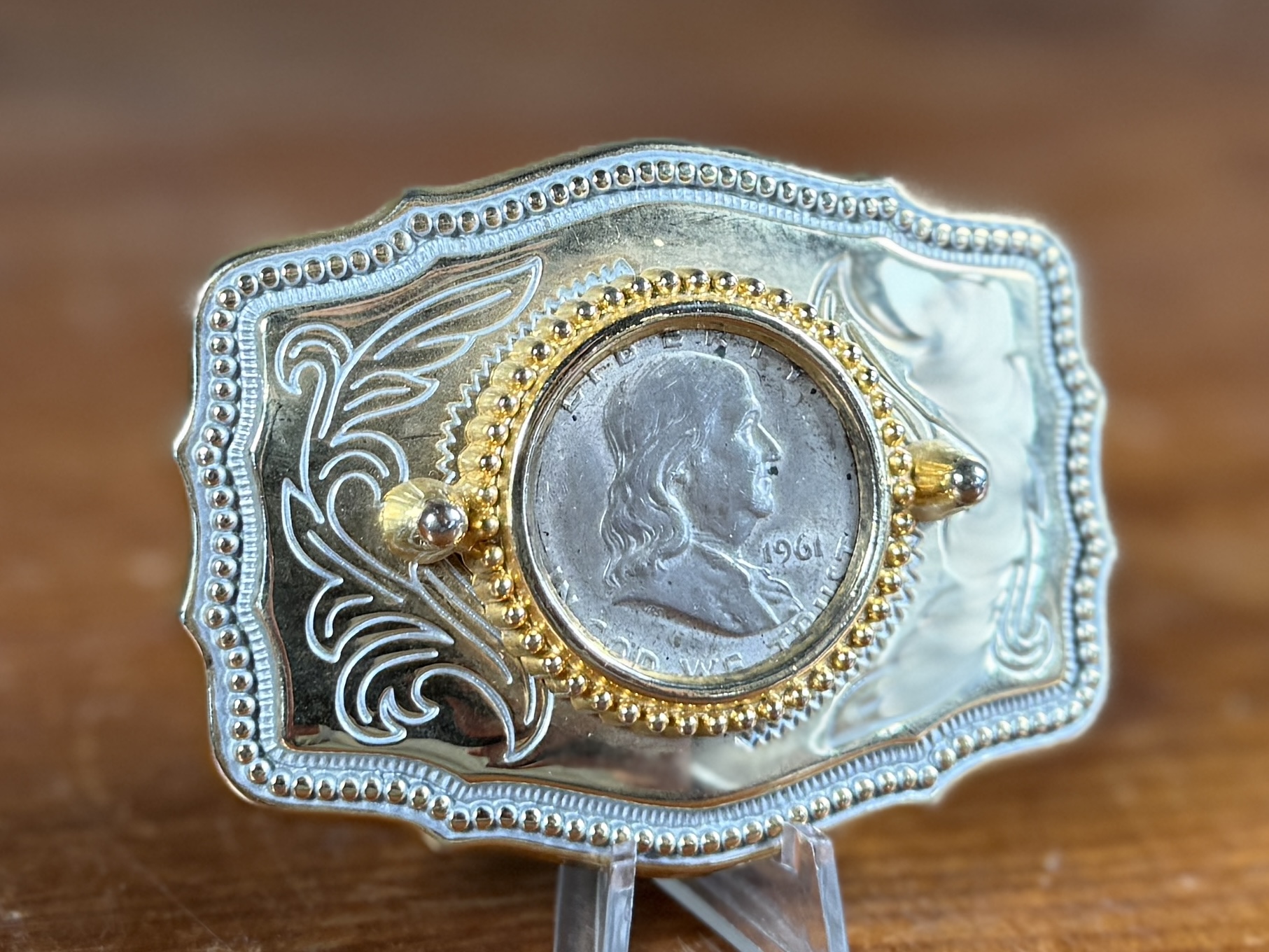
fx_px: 880
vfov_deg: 56.8
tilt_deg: -20.4
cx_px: 634
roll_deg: -1.8
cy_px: 476
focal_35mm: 24
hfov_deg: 71.6
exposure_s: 1/120
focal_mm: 6.76
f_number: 1.78
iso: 80
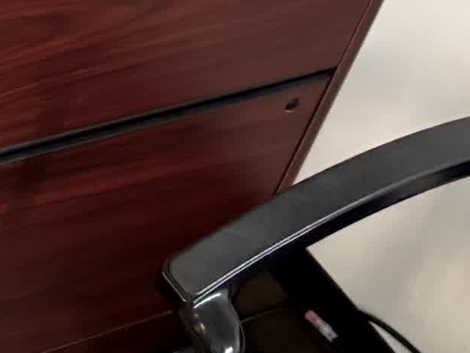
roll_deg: -11.7
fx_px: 1617
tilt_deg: -41.4
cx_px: -214
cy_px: 65
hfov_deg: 15.4
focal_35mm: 119
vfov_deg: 12.4
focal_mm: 5.96
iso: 500
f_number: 1.6
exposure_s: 1/50
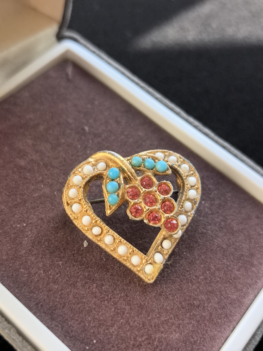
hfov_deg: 39.7
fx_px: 365
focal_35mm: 36
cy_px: 176
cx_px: 132
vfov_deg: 51.4
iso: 50
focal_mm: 6.98
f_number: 2
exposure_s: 1/247
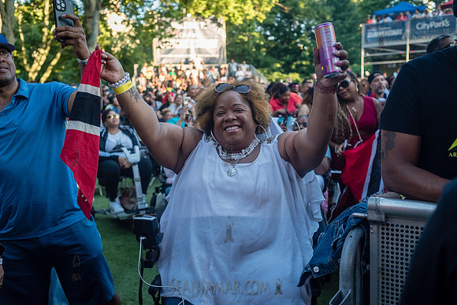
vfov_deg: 37.9
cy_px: 152
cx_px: 228
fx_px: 444
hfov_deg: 54.4
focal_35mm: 35
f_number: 3.5
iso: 1000
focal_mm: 35
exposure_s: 1/640
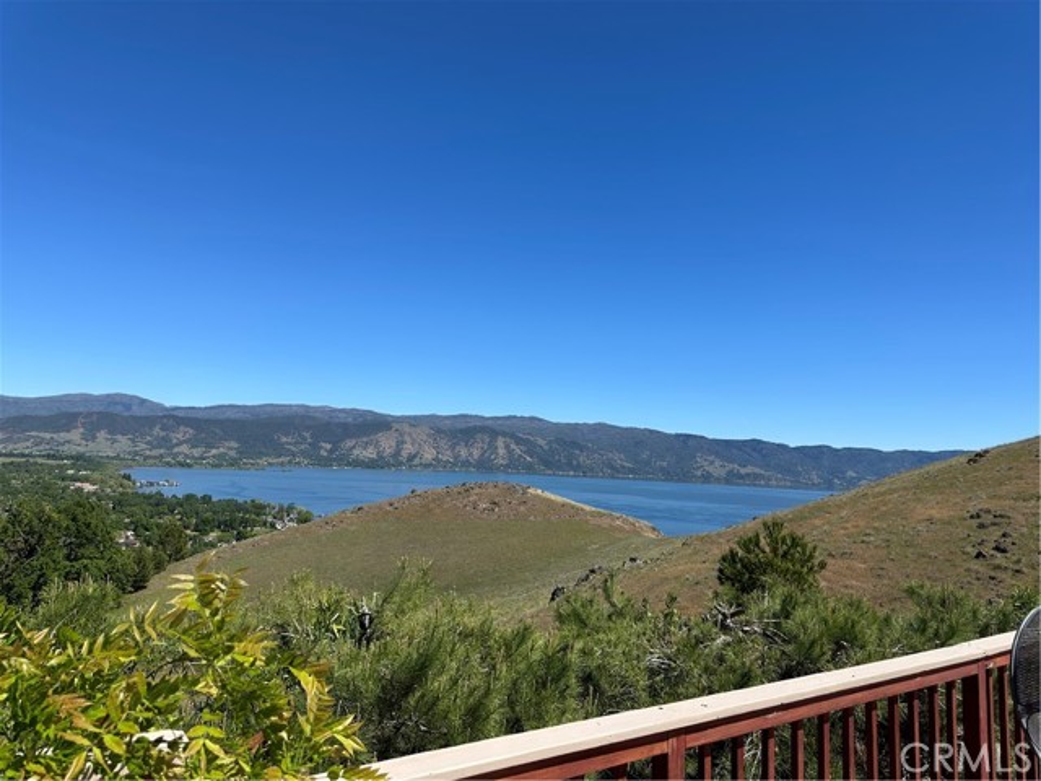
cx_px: 520
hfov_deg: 71.6
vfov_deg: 56.8
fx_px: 722
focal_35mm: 24
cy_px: 390
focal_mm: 6.86
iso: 80
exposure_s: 1/5000
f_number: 1.78
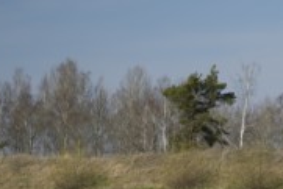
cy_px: 259
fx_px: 3186
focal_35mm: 405
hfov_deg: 5.1
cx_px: 270
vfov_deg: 3.4
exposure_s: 1/1000
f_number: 3.5
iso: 125
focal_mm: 147
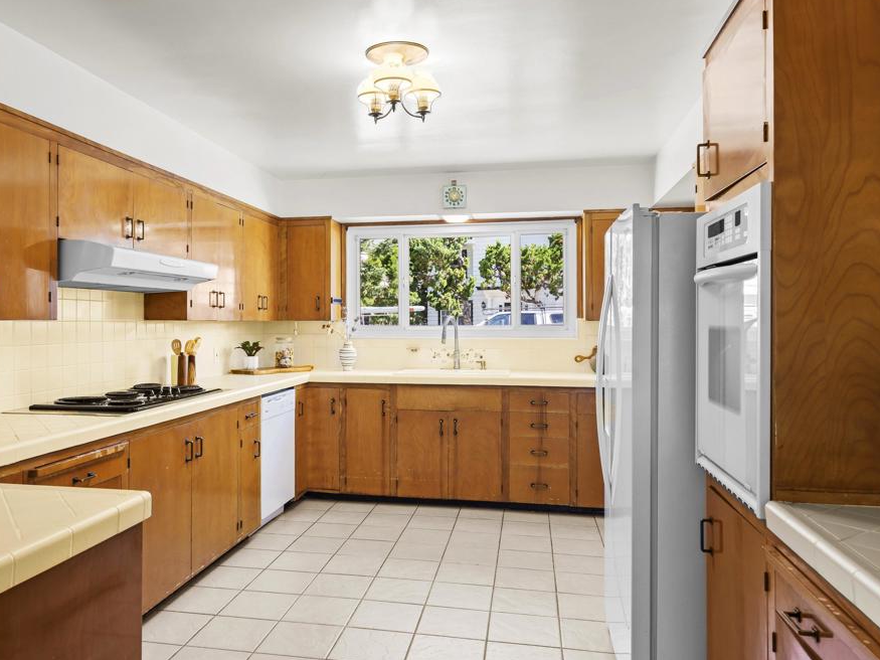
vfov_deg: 51.3
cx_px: 374
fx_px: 686
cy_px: 329
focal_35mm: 27
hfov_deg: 65.0
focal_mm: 24
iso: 400
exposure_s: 1/6
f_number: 8
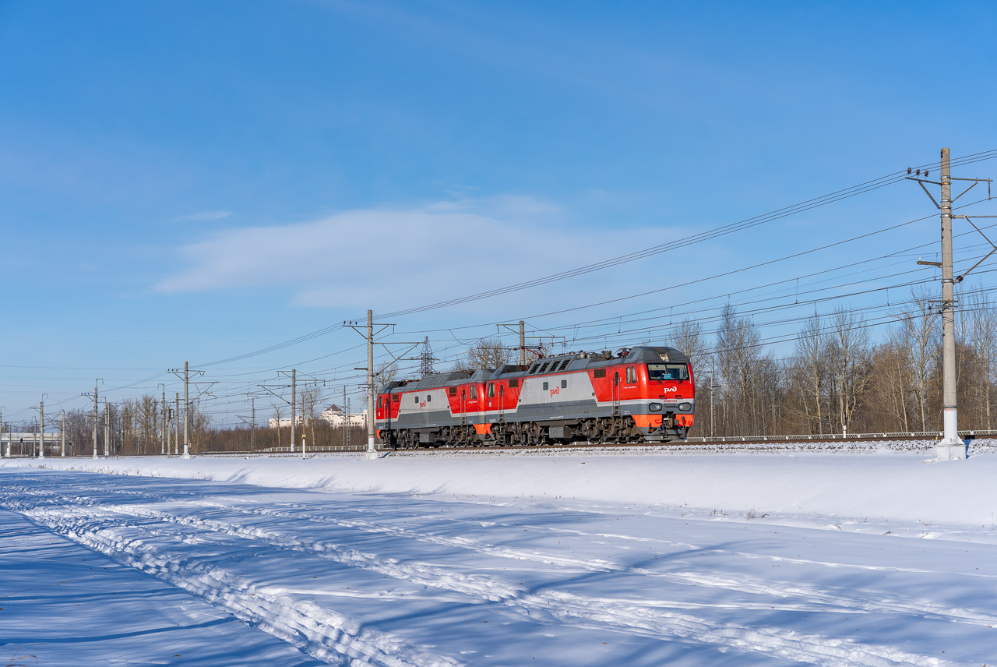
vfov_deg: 24.7
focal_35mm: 55
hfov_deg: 36.2
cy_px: 334
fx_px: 1525
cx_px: 498
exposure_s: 1/800
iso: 100
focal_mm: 55
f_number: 7.1
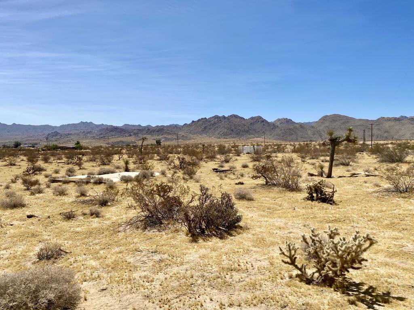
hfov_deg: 67.3
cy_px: 155
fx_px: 311
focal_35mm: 26
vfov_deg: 53.1
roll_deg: -3.2
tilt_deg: -0.8
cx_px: 207
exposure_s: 1/5495
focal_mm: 4.25
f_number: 1.8
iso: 32
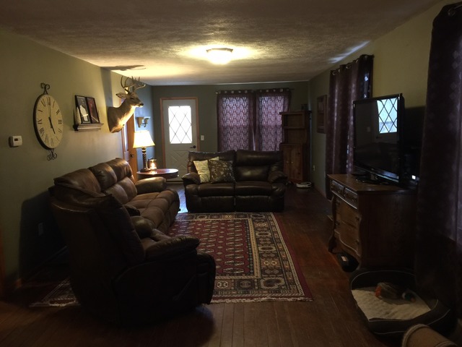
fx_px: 387
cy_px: 174
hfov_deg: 61.7
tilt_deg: -6.0
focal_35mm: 29
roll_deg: +0.7
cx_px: 231
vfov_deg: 48.2
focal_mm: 4.15
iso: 80
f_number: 2.2
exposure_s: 1/4
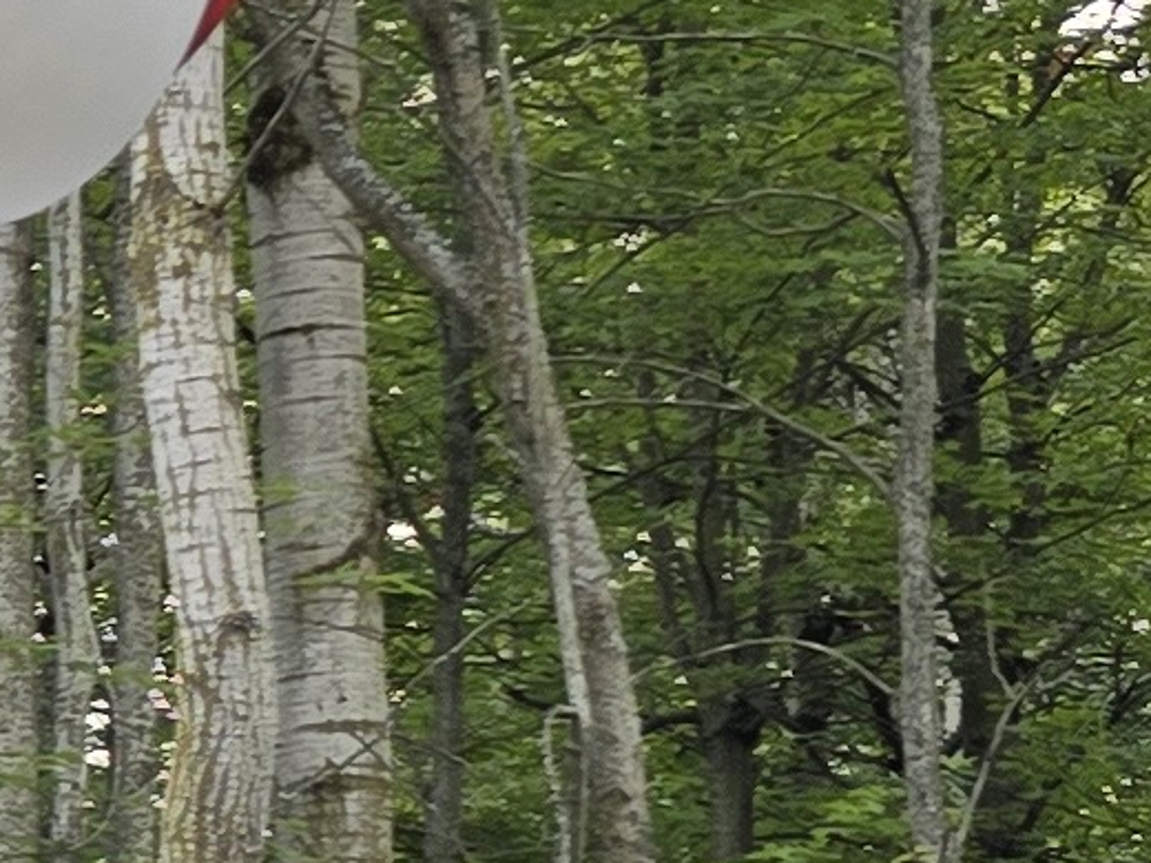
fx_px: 5885
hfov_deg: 8.8
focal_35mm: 177
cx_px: -2488
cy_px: 1615
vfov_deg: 8.1
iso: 16
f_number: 1.7
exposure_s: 1/180
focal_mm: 6.3
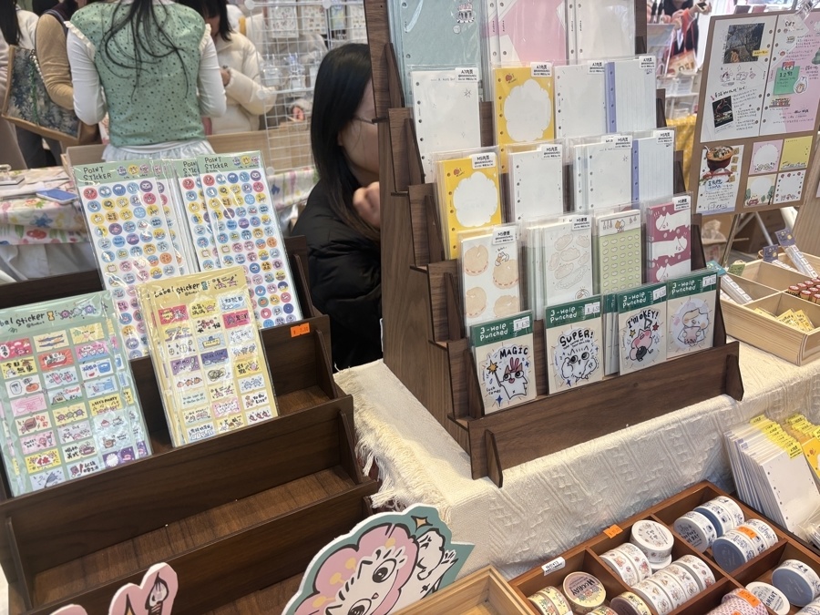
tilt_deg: -26.2
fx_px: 616
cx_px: 410
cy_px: 308
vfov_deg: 53.1
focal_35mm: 26
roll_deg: -0.3
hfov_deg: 67.3
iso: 125
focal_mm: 5.96
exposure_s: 1/100
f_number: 1.6
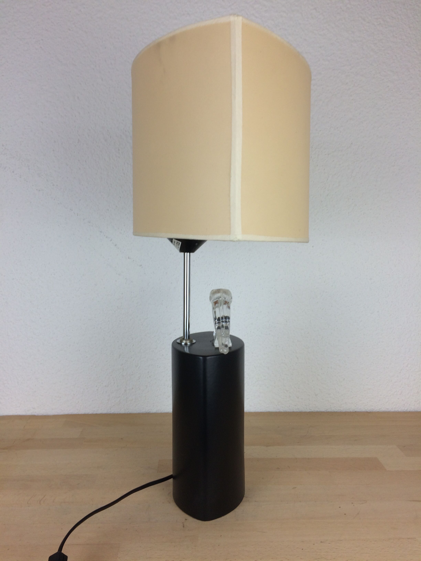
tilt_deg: -3.9
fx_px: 470
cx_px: 210
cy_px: 280
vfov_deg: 61.7
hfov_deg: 48.2
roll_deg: +2.3
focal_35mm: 29
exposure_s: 1/100
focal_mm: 4.15
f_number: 2.2
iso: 50
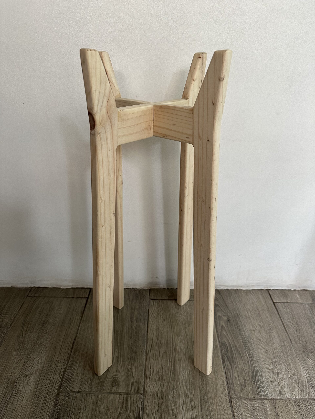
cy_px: 210
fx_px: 291
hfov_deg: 56.8
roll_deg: -1.0
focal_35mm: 24
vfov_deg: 71.6
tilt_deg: -26.8
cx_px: 158
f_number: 1.78
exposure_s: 1/78
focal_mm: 6.86
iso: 250
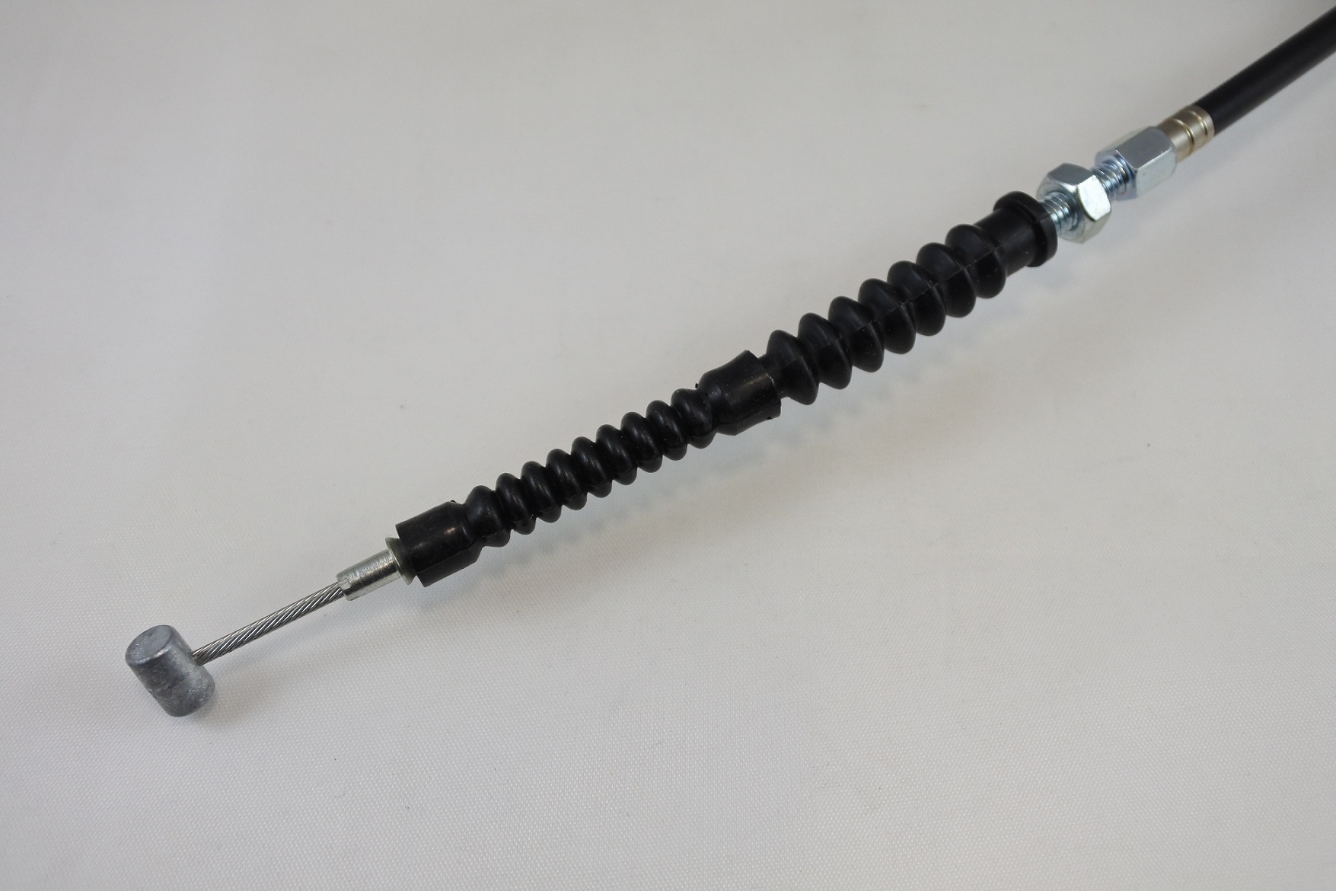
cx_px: 668
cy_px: 446
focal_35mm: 36
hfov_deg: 53.1
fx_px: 1336
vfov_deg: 36.9
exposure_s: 1/250
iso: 360
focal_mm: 13.4
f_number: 4
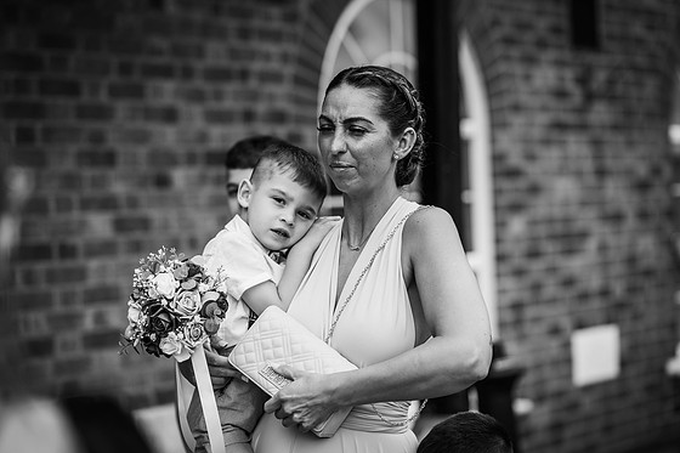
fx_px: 1662
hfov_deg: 23.1
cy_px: 225
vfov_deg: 15.5
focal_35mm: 88
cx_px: 333
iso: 100
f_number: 2.2
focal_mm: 85
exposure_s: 1/1600
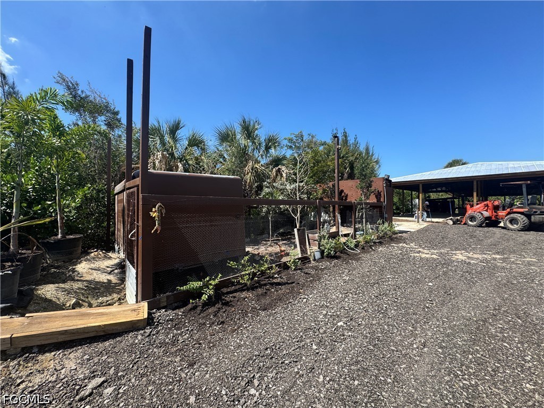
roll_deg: +0.0
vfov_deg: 85.7
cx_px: 272
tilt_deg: +0.5
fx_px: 220
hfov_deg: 102.1
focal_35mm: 14
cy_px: 204
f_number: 2.2
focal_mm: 2.22
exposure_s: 1/707
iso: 50
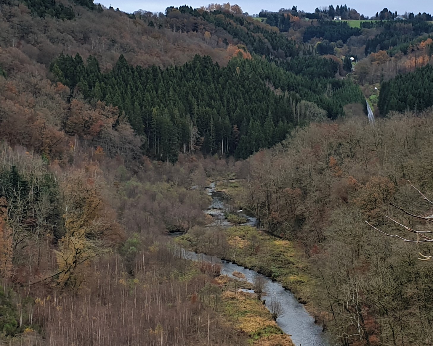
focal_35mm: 70
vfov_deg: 21.8
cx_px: 289
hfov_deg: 27.0
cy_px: 202
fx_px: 897
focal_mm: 4.3
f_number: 2.4
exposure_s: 1/152
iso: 50
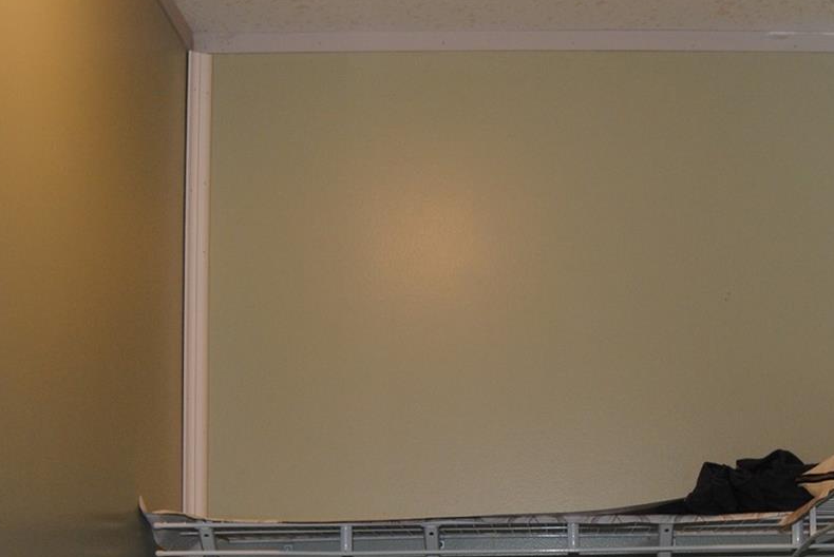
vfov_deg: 19.0
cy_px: 543
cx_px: 625
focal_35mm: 70
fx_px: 1623
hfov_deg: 28.4
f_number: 3.5
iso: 200
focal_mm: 18
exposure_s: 1/60
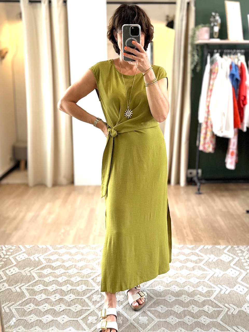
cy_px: 166
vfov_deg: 71.6
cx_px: 124
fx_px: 230
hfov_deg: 56.8
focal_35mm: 24
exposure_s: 1/121
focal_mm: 6.86
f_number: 1.78
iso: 200
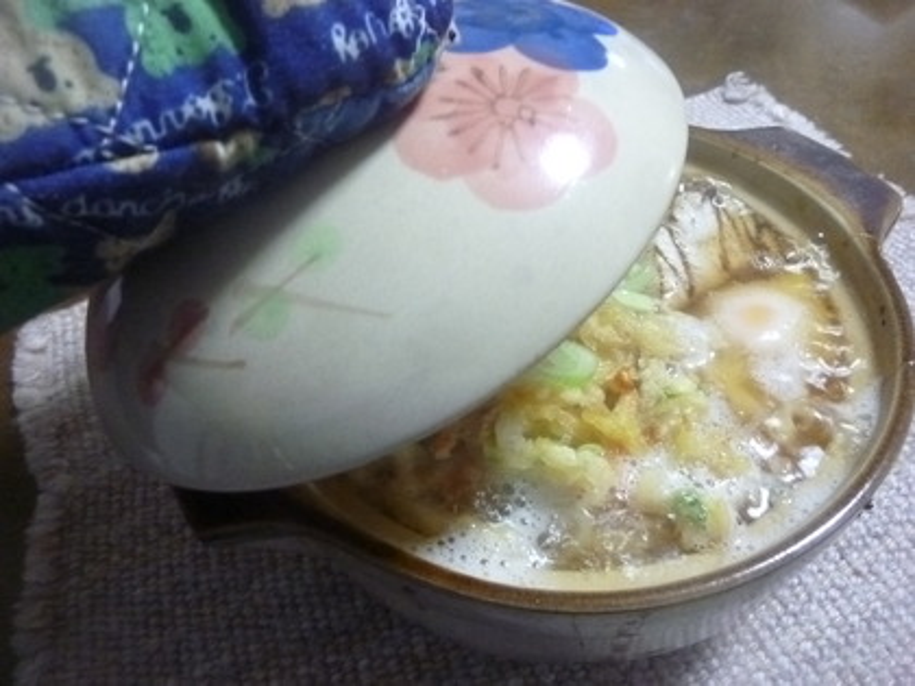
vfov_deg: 54.9
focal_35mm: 25
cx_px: 458
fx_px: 661
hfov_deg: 69.4
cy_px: 343
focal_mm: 4.5
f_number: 3.3
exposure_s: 1/25
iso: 800
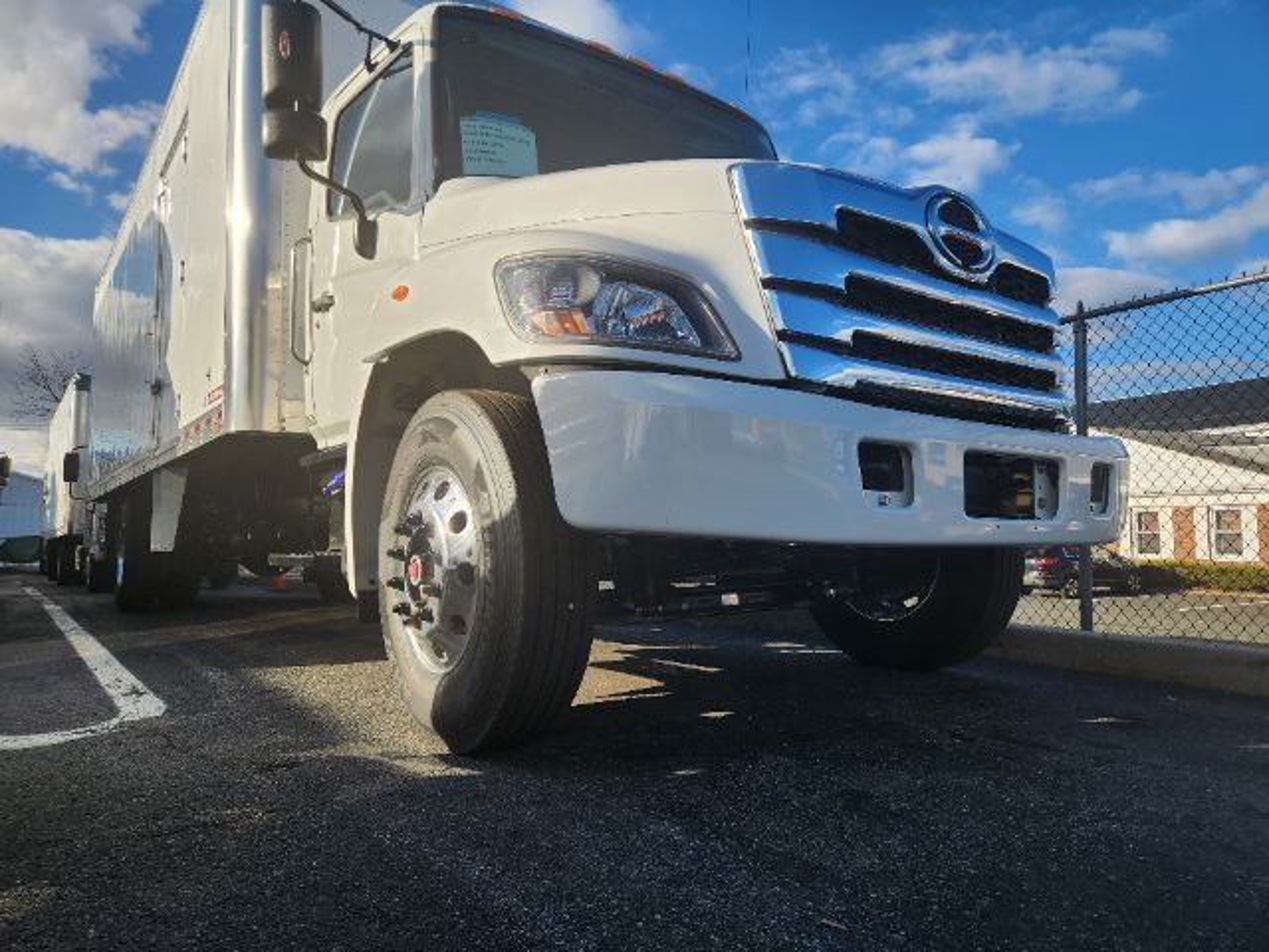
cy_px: 476
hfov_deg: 73.9
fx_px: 843
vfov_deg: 58.9
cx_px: 634
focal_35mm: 23
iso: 20
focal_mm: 5.4
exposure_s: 1/1336
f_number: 1.8
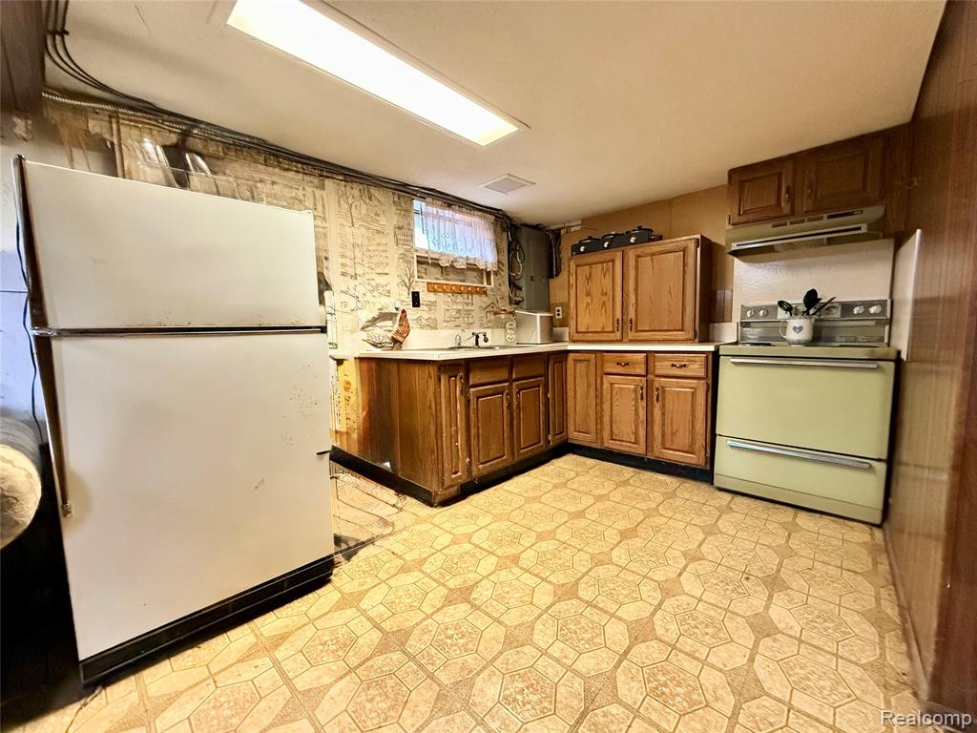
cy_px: 366
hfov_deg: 102.1
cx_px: 488
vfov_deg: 85.7
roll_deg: +1.8
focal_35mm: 14
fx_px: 395
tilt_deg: -5.2
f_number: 2.2
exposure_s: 1/60
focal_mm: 2.22
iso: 1000
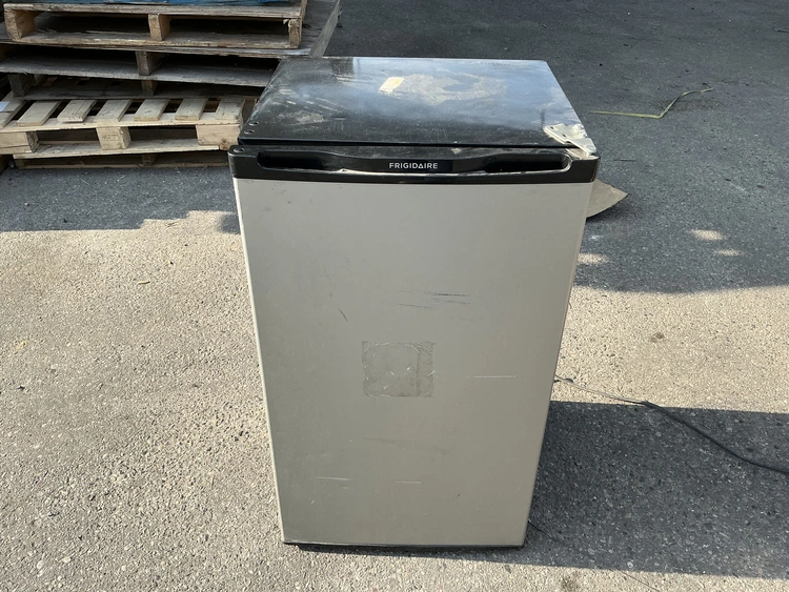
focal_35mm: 28
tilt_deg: -35.2
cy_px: 296
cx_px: 394
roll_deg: -1.7
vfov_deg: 49.8
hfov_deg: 63.4
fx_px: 638
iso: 25
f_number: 1.8
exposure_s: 1/446
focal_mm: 3
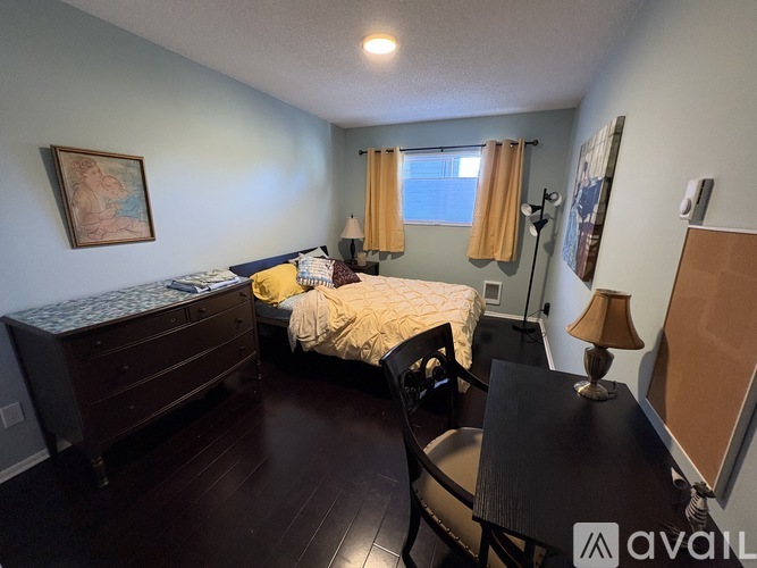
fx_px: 306
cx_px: 378
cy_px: 284
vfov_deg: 85.7
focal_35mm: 14
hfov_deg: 102.1
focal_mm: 2.22
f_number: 2.2
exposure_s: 1/60
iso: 320
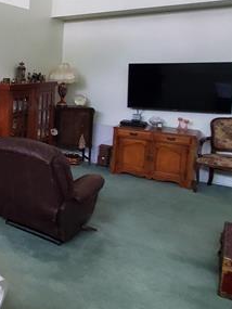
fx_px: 313
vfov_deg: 51.9
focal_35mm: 35
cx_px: -73
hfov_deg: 31.2
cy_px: 110
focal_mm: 1.8
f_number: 2.2
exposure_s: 1/59
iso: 400
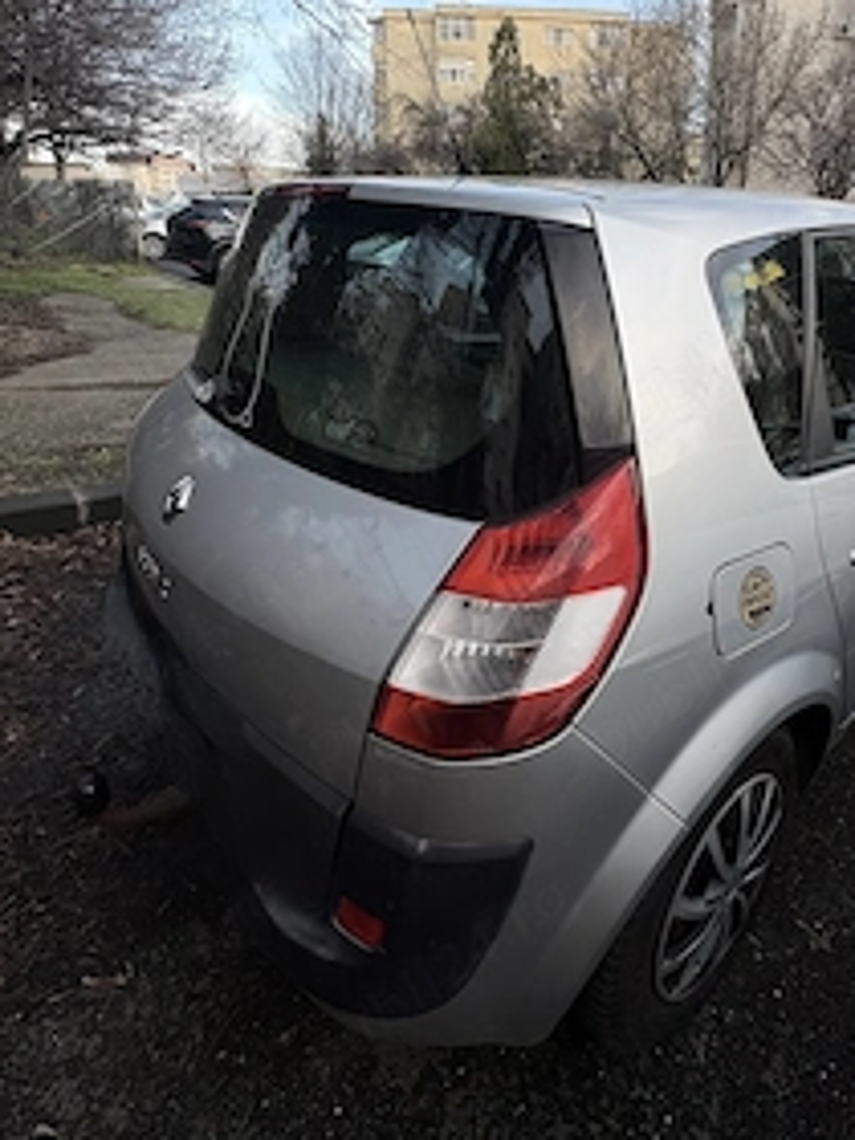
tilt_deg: -14.7
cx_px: 578
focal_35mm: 20
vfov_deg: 80.1
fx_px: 659
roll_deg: -2.5
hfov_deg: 64.1
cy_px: 423
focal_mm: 2.22
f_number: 2.2
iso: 40
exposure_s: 1/99
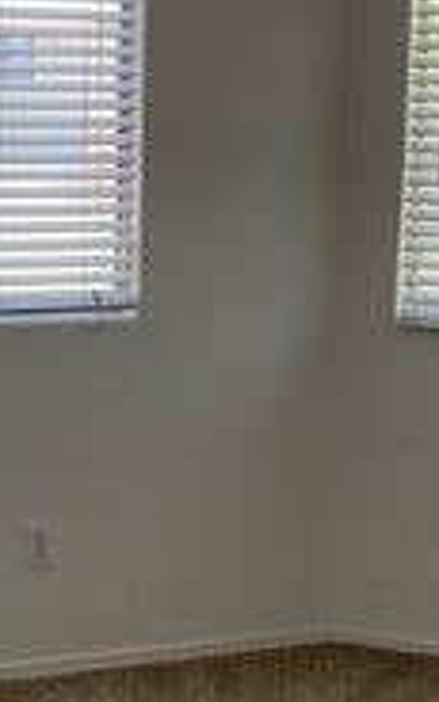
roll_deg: -2.4
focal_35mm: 96
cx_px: 153
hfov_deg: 13.6
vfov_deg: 21.6
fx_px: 1838
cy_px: 305
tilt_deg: -6.5
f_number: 1.8
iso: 80
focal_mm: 4.25
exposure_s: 1/120
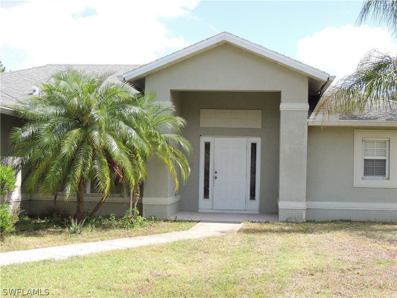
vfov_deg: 29.1
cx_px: 198
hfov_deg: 38.2
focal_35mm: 50
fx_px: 573
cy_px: 149
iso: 100
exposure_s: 1/400
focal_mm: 8.9
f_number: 3.6
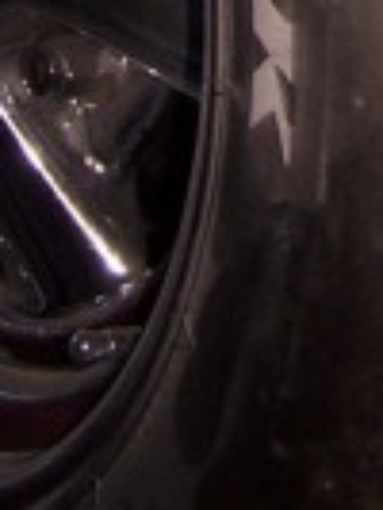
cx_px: 417
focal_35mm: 152
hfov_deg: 9.7
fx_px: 2239
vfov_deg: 12.0
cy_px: -405
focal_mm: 6.3
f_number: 2.8
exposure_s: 1/60
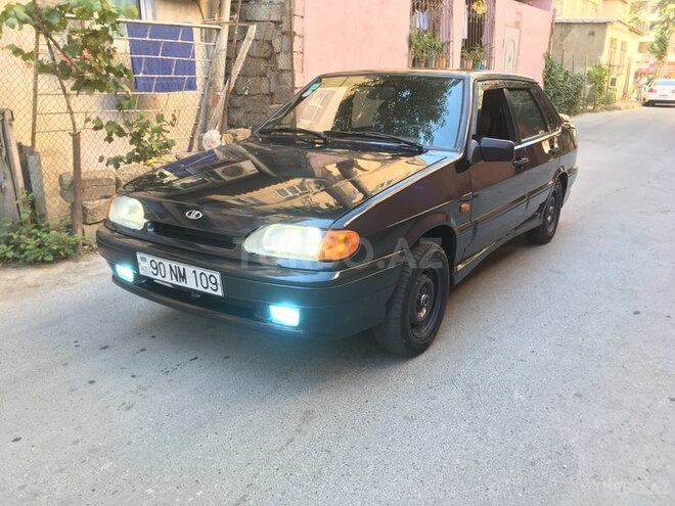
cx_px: 338
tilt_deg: -18.5
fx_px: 565
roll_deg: -1.7
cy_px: 253
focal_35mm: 29
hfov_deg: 61.7
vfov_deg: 48.2
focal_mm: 4.15
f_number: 2.2
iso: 40
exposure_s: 1/100
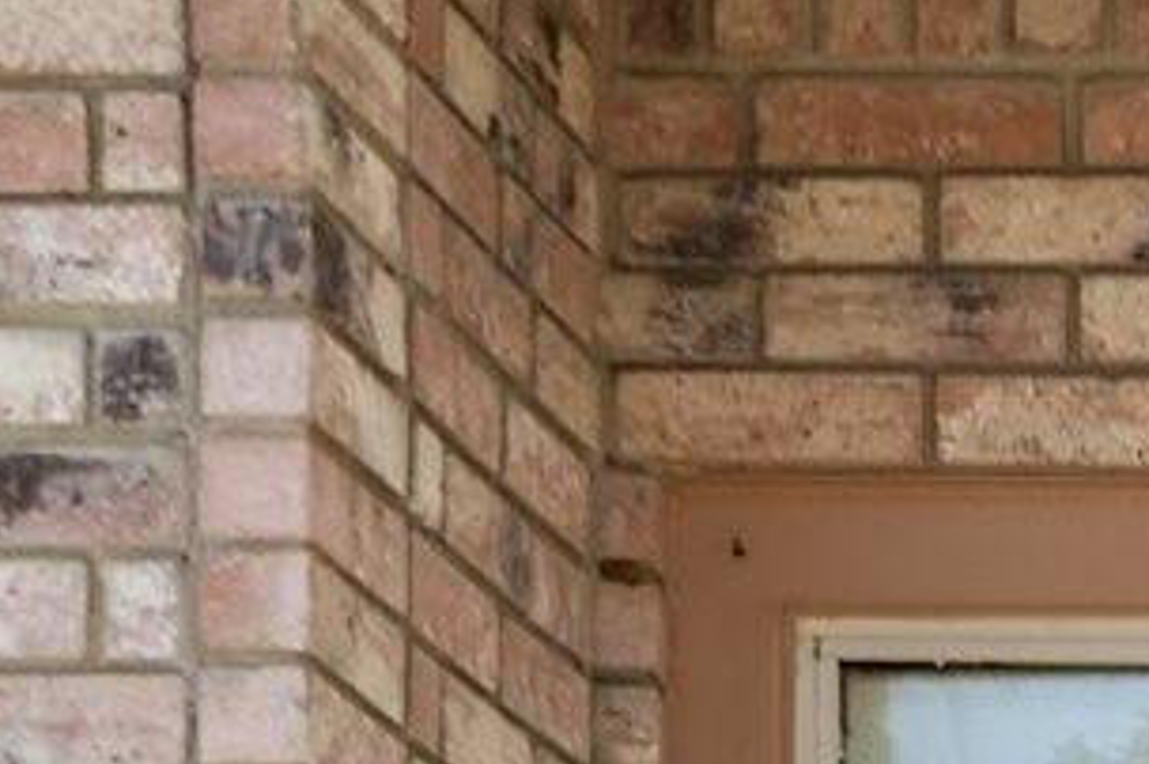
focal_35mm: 236
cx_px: 2022
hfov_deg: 8.4
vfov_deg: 5.4
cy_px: 2562
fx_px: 7524
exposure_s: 1/20
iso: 160
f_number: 9
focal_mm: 35
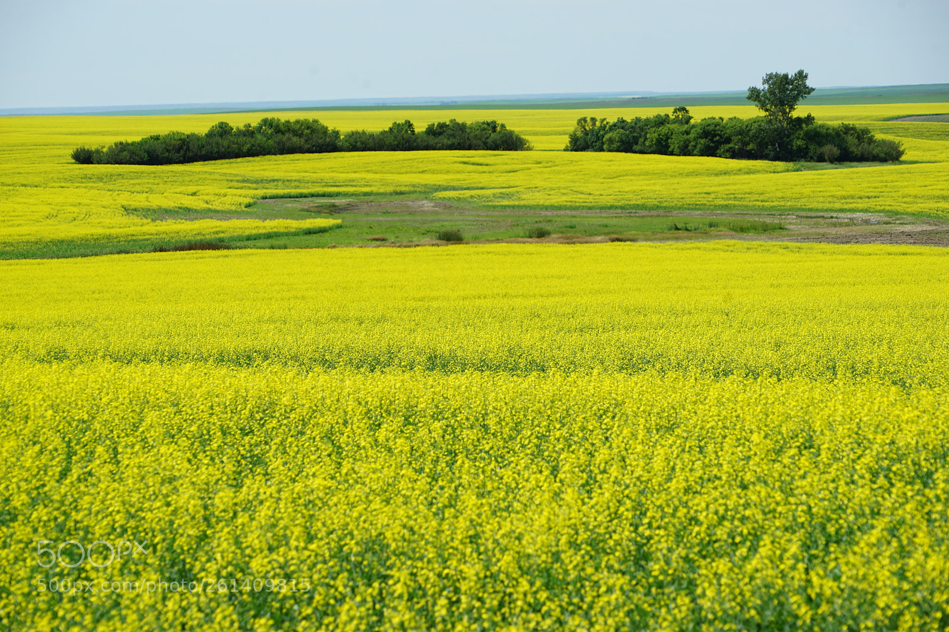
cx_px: 474
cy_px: 316
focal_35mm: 150
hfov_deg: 13.7
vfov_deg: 9.1
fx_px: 3953
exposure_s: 1/200
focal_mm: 150
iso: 100
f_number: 9
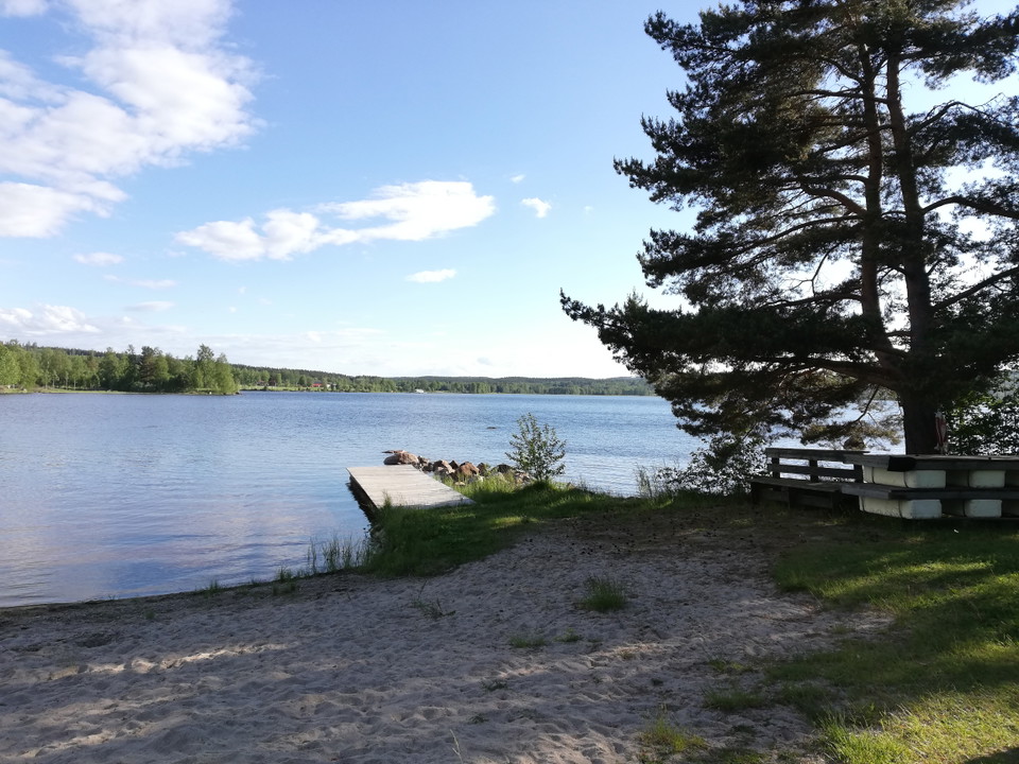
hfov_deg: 67.3
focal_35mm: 26
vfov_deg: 53.1
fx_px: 765
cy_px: 382
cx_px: 510
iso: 50
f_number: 2.2
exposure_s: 1/543
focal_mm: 3.81
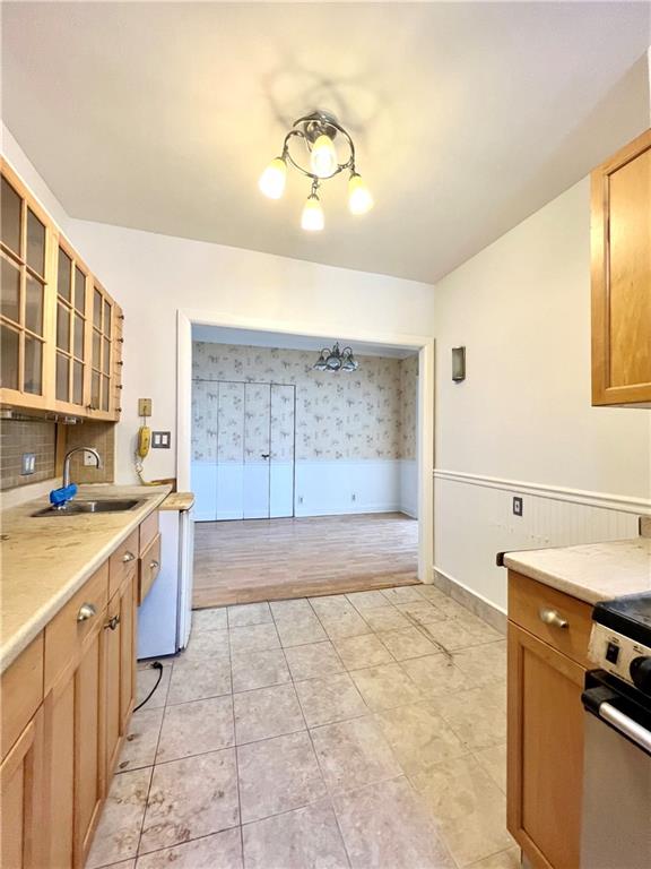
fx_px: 326
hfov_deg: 89.9
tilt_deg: +2.0
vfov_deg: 106.2
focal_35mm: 13
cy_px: 434
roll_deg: -0.8
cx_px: 326
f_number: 1.8
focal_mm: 1.57
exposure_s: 1/120
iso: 160
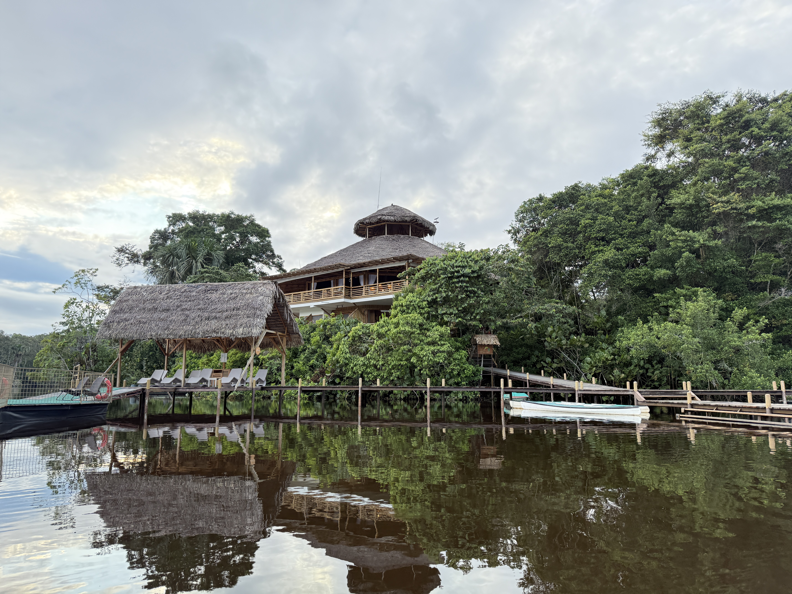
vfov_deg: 56.8
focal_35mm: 24
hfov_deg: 71.6
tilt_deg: +8.8
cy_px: 297
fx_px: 549
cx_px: 396
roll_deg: -0.9
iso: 160
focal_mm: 6.76
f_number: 1.78
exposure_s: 1/243
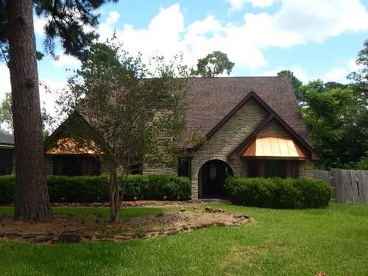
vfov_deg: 49.7
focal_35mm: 28
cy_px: 138
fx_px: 298
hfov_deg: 63.4
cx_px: 184
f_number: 3.2
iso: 125
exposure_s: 1/640
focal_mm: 5.1
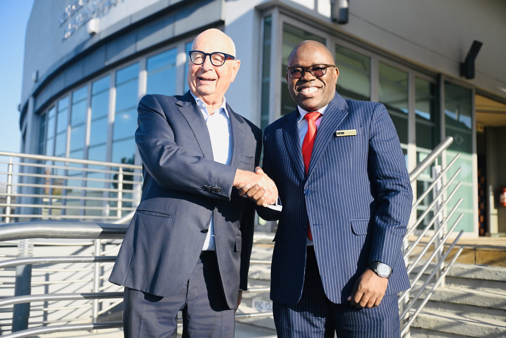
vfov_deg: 35.1
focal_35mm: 38
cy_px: 169
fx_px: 534
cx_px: 253
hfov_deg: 50.7
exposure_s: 1/10000
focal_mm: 38
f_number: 3.2
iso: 1600
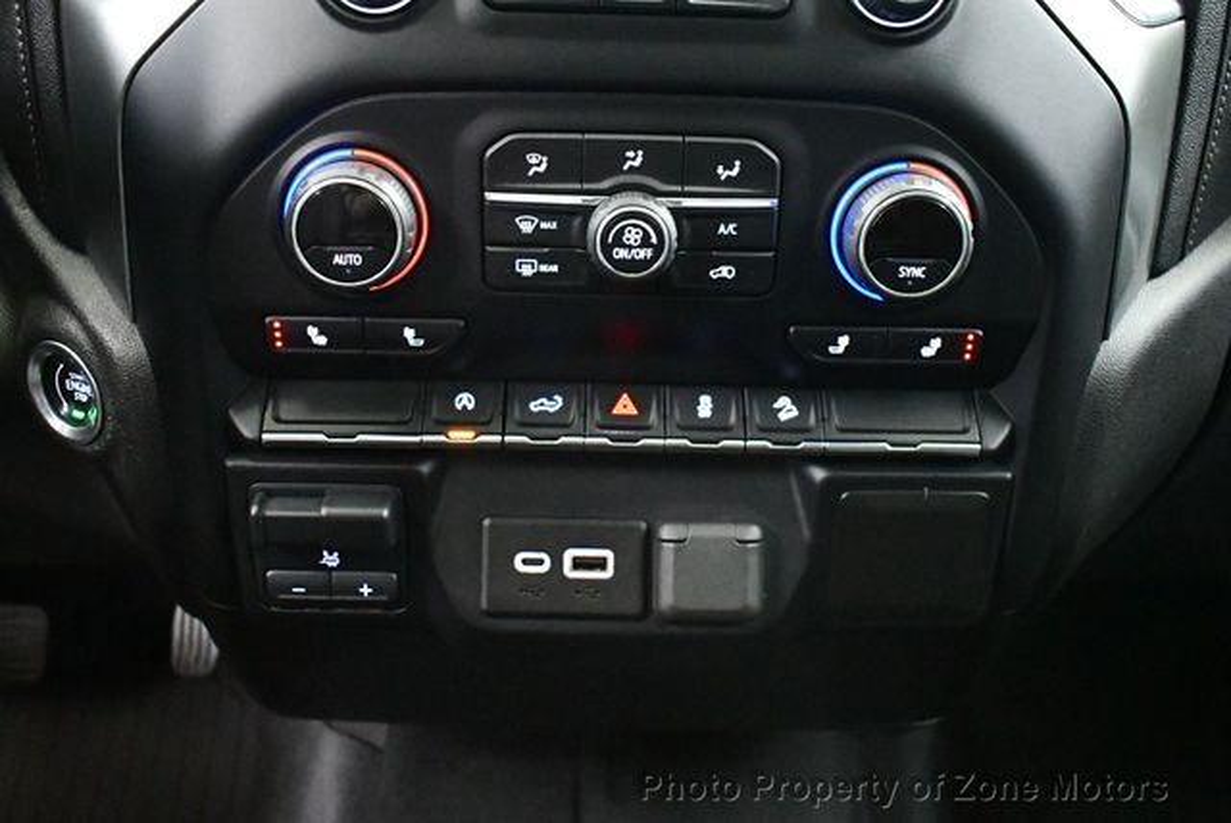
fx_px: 1232
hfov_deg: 53.1
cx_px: 616
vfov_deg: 36.9
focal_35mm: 36
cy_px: 412
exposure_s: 1/60
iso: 12800
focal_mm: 18
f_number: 3.5
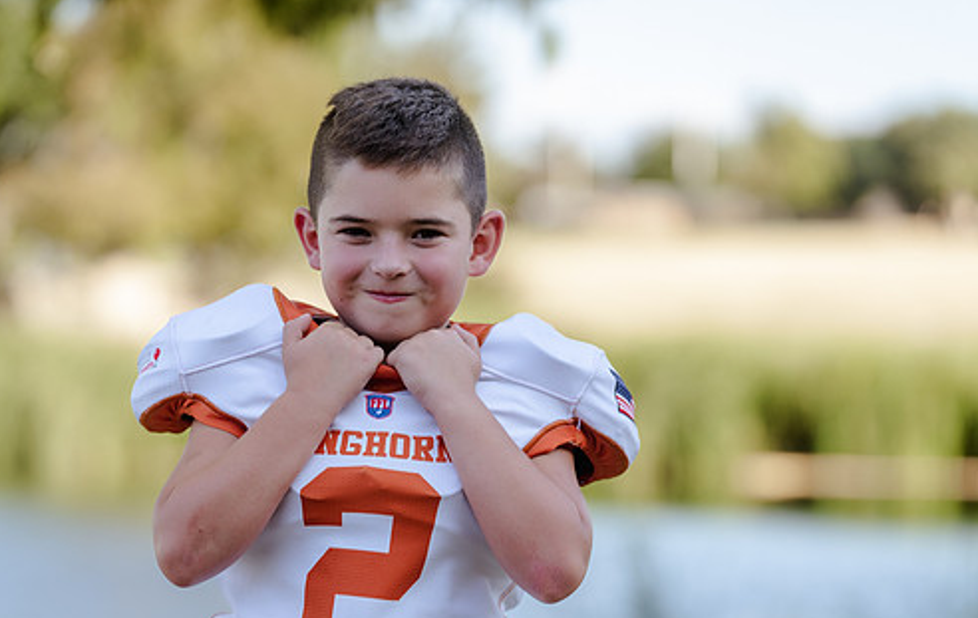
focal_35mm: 155
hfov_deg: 13.5
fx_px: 4145
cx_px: 417
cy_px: 392
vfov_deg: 8.5
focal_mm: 125
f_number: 3.2
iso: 125
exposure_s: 1/320
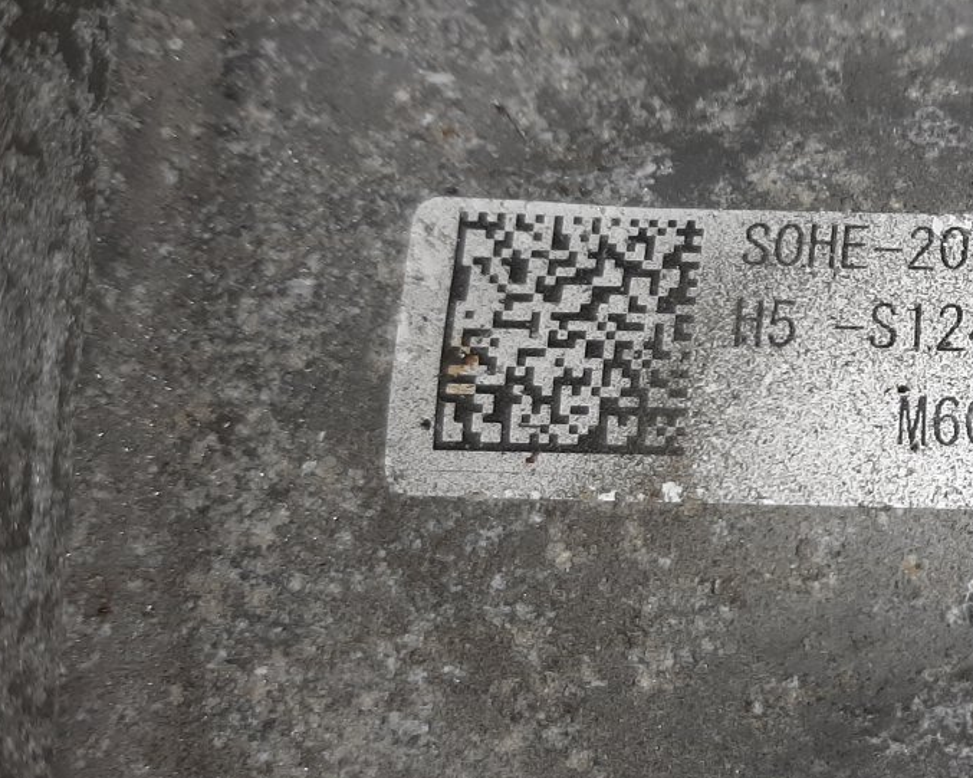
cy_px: 355
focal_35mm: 54
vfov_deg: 28.1
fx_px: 1554
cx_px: 1018
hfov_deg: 31.6
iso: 40
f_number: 1.7
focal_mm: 3.93
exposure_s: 1/132
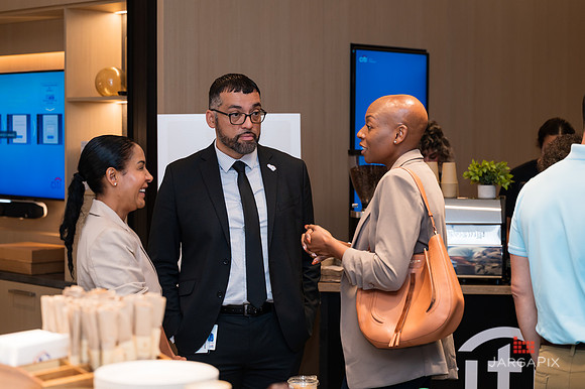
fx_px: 1179
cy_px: 189
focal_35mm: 73
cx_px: 283
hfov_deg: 27.9
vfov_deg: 18.7
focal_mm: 70
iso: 400
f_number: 3.2
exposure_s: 1/160
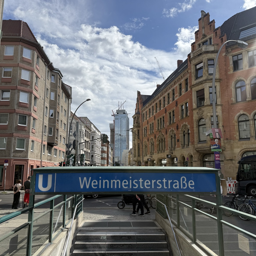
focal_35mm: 29
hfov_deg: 55.6
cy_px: 130
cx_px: 126
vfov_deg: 55.6
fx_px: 243
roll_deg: -0.8
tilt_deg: +10.3
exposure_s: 1/7353
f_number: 1.78
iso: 80
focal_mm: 6.76
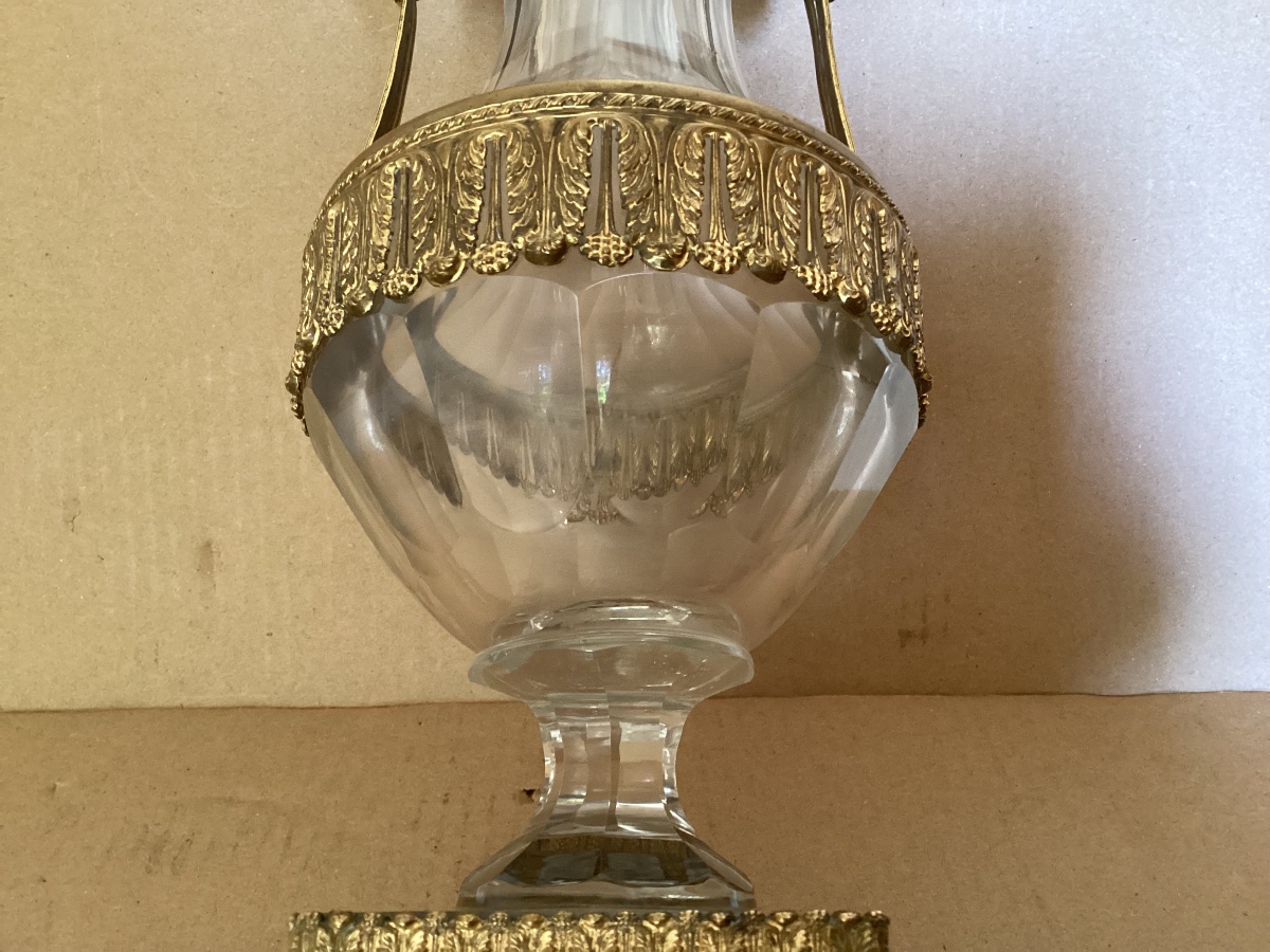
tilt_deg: -23.8
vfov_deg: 45.4
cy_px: 476
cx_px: 635
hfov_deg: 58.4
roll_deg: -2.7
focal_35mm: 31
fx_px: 1137
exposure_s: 1/33
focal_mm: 3.3
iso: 400
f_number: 2.4
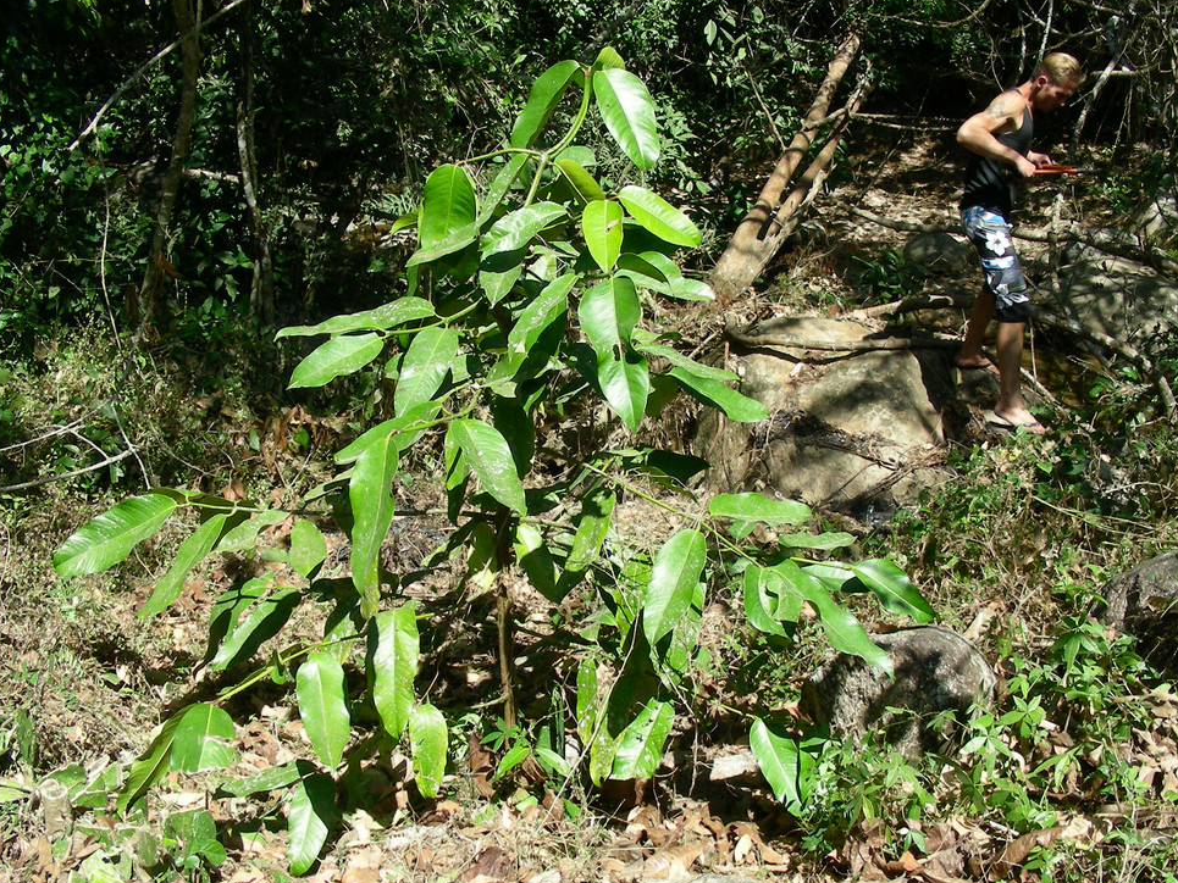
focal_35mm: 42
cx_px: 621
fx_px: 1429
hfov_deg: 44.8
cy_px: 450
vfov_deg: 34.4
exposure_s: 1/352
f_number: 4
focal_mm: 6.3
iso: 50
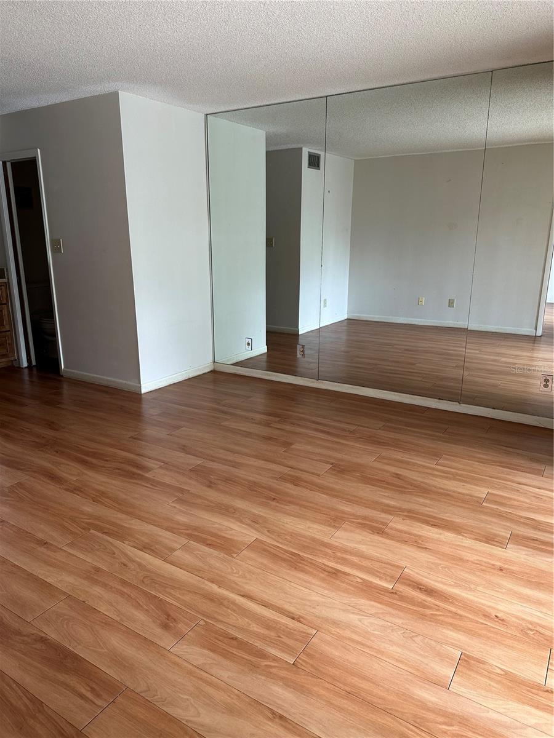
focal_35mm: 24
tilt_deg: -14.9
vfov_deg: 71.6
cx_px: 277
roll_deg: -0.1
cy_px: 369
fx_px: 512
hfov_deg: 56.8
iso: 125
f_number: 1.78
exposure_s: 1/60
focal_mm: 6.86
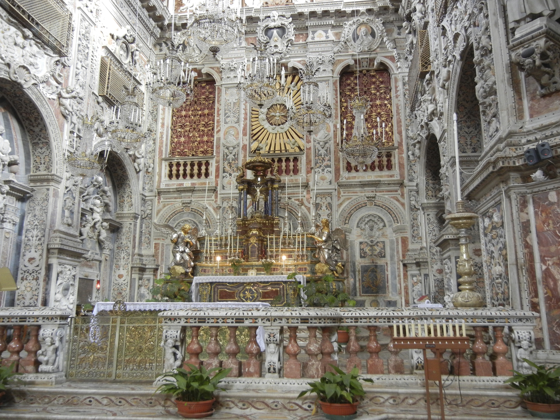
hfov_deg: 60.0
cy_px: 210
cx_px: 280
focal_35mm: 30
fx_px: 485
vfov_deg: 46.8
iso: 400
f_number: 3.5
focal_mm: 5.4
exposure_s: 1/3.9
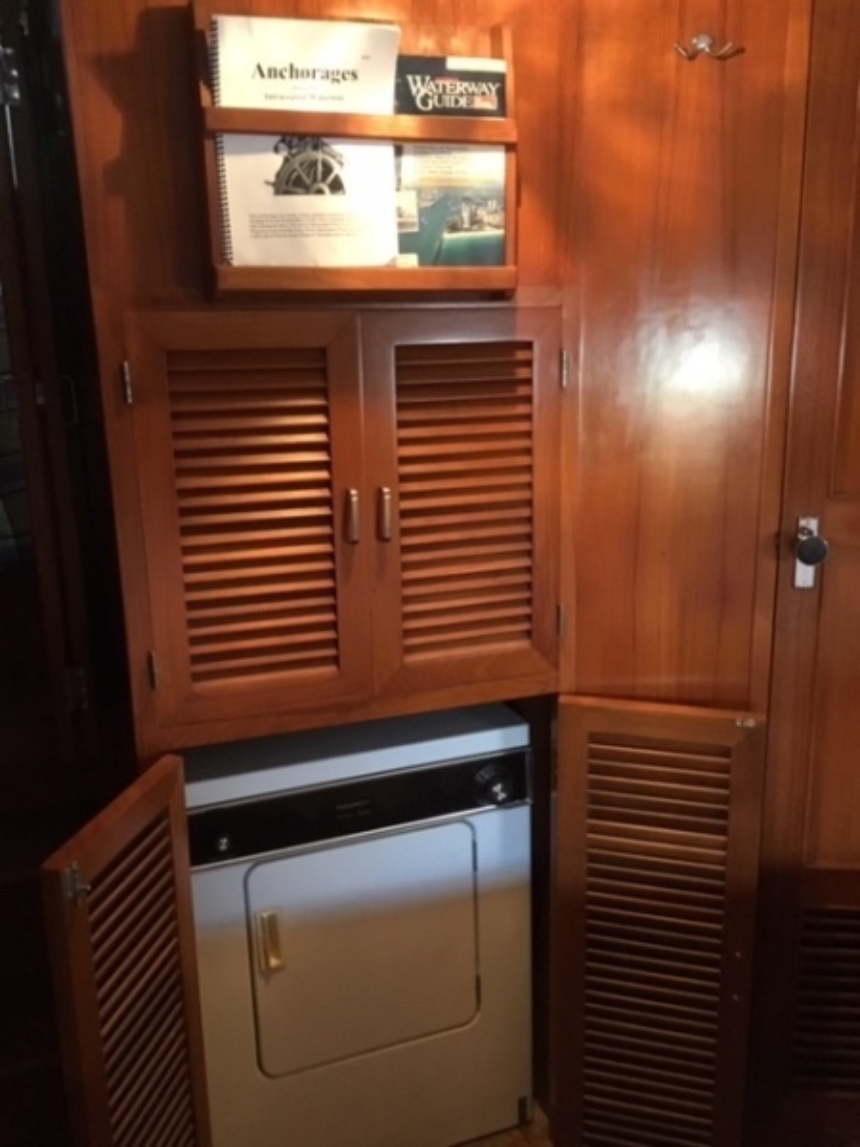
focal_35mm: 31
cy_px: 574
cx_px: 430
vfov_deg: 58.4
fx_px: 1027
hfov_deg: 45.4
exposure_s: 1/15
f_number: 2.4
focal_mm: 3.3
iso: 250
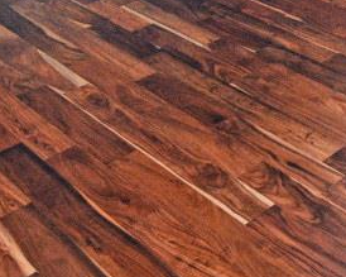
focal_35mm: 72
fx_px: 737
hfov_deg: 25.7
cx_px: 299
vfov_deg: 16.0
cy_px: -296
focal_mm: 14
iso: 3200
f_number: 4
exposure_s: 1/60
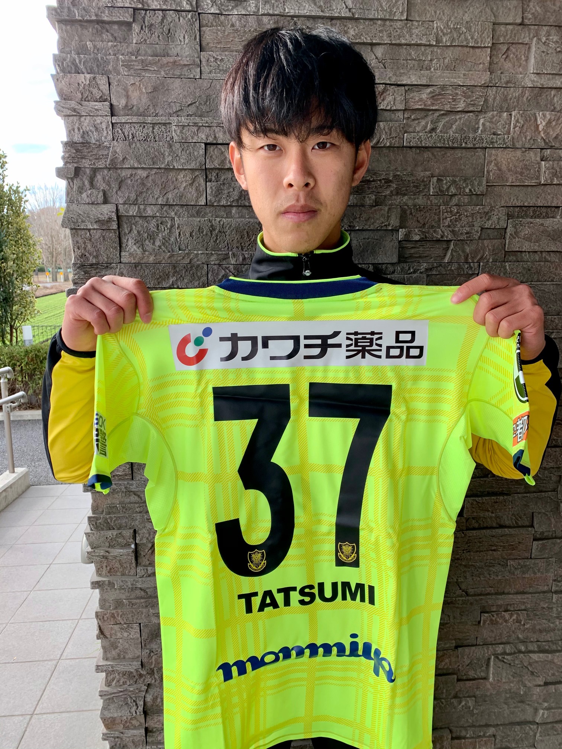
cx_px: 281
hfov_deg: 53.1
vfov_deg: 67.3
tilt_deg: -11.6
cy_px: 374
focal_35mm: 26
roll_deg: +0.6
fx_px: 563
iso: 25
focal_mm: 4.25
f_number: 1.8
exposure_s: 1/270
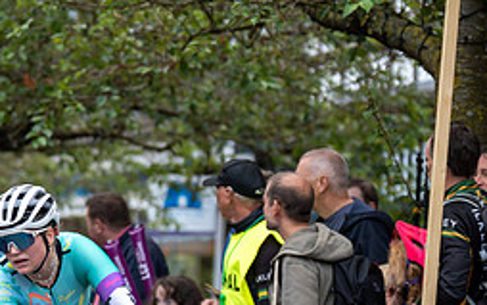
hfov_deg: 9.0
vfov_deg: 5.6
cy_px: 275
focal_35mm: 233
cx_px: 21
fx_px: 3094
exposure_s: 1/800
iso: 640
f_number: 2.8
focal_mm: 100
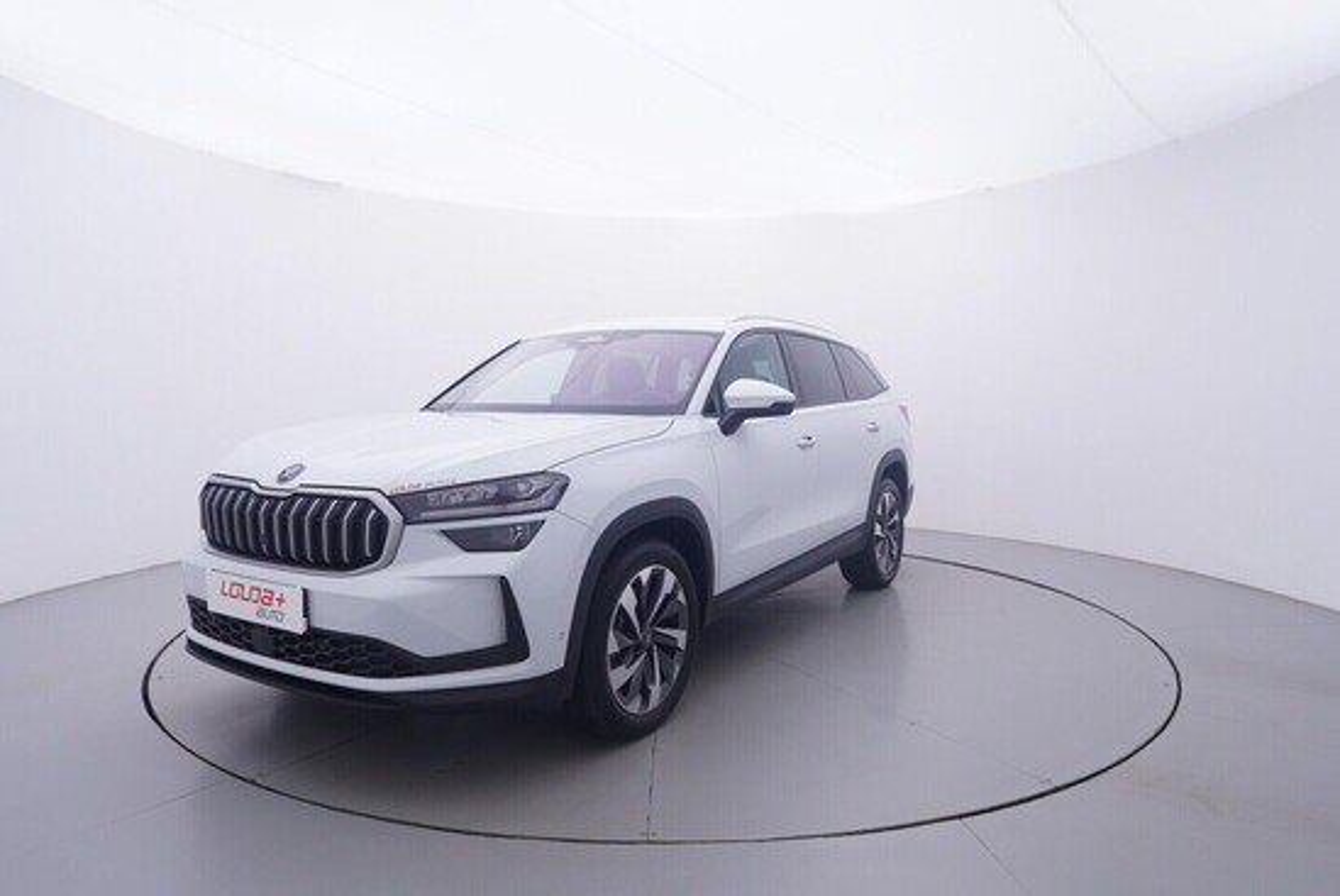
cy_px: 448
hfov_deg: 77.3
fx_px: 838
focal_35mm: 22
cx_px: 670
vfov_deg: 56.2
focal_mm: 15
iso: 200
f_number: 5
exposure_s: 1/80
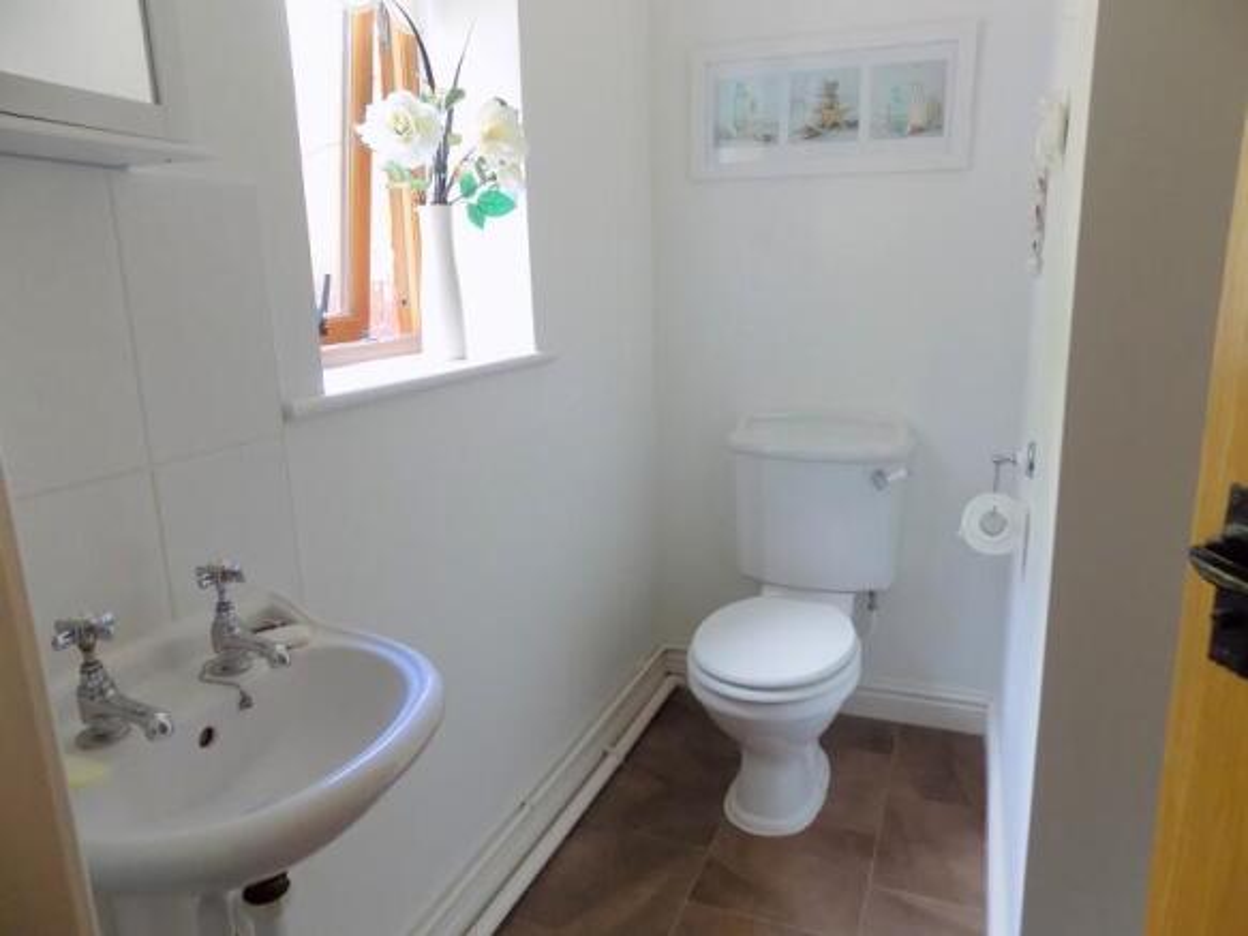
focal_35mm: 23
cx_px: 624
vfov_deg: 58.9
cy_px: 468
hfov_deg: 73.9
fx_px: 829
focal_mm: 4
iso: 220
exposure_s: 1/30
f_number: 3.1
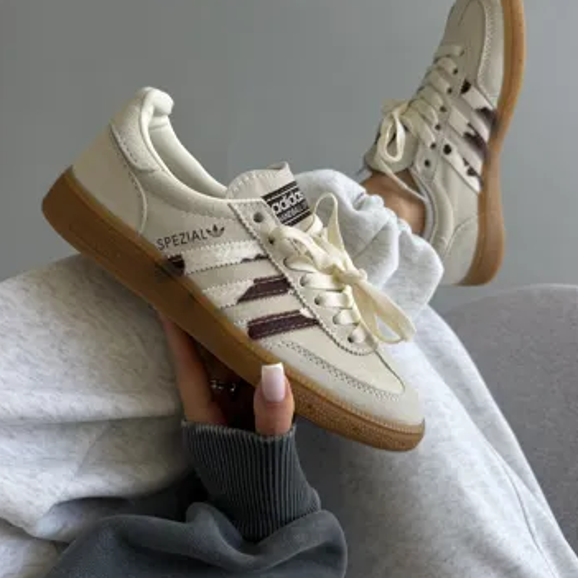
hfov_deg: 55.6
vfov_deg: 55.6
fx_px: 548
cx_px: 287
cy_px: 270
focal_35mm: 29
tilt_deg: -62.3
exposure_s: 1/169
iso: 64
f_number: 1.78
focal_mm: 6.76
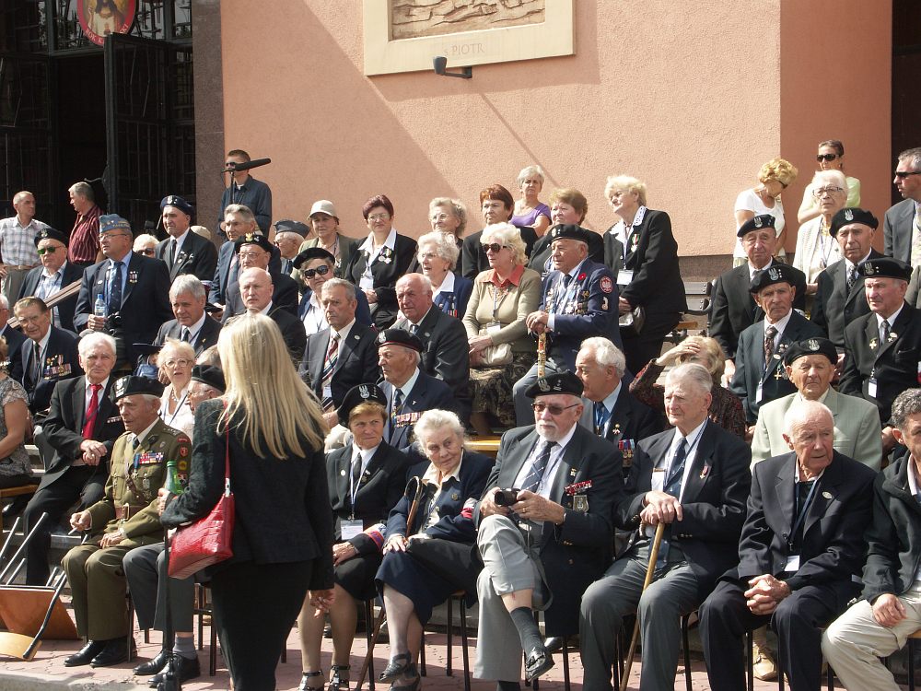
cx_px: 460
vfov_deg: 19.9
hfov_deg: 26.3
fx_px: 1969
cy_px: 346
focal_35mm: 74
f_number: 6.3
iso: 64
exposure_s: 1/160
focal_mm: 18.89
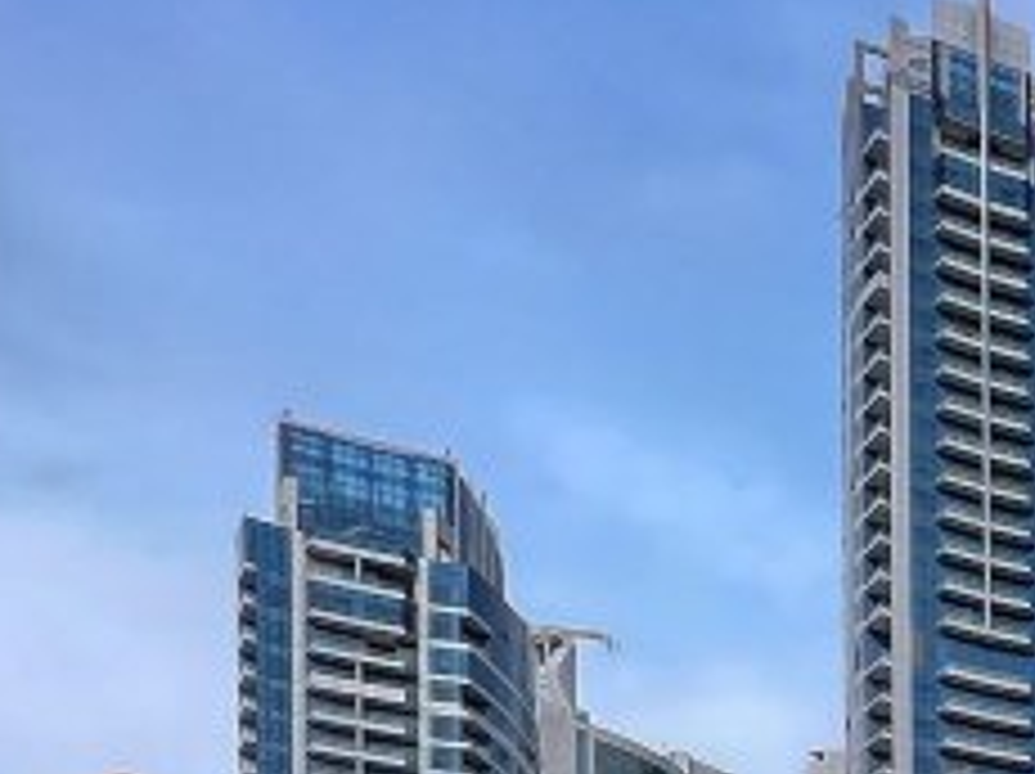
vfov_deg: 17.8
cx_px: 2048
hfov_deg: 19.5
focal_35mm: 58
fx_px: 1732
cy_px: 1534
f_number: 1.8
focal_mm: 1.6
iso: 32
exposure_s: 1/1167
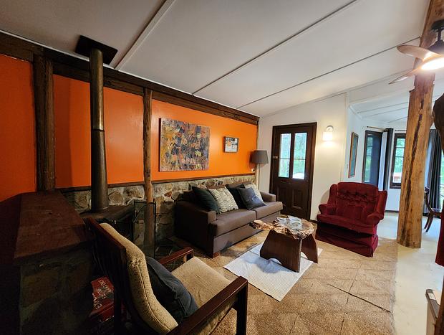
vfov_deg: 90.1
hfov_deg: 106.1
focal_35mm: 13
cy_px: 168
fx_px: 167
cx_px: 222
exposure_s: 1/33
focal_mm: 2.2
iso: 500
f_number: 2.2
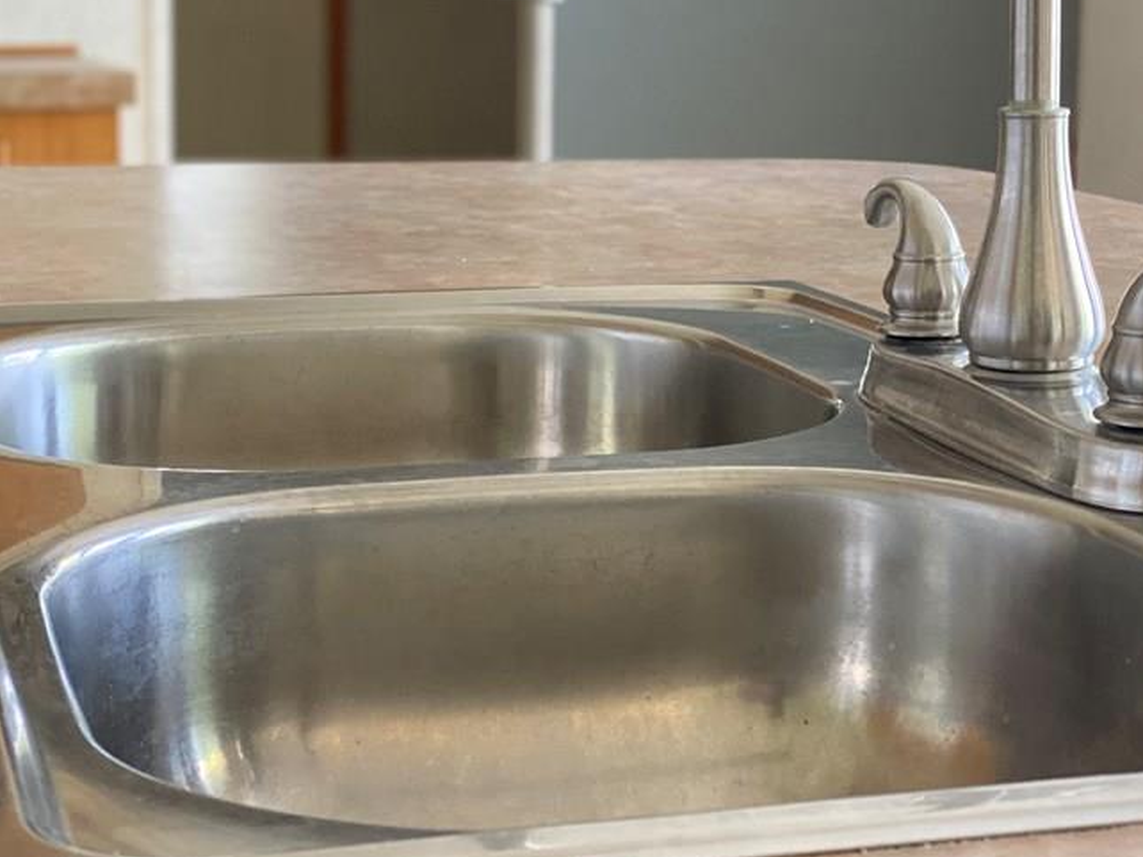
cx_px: 682
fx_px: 2740
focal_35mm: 83
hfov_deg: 23.5
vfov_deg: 17.7
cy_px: 228
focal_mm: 6
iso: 250
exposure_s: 1/72
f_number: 2
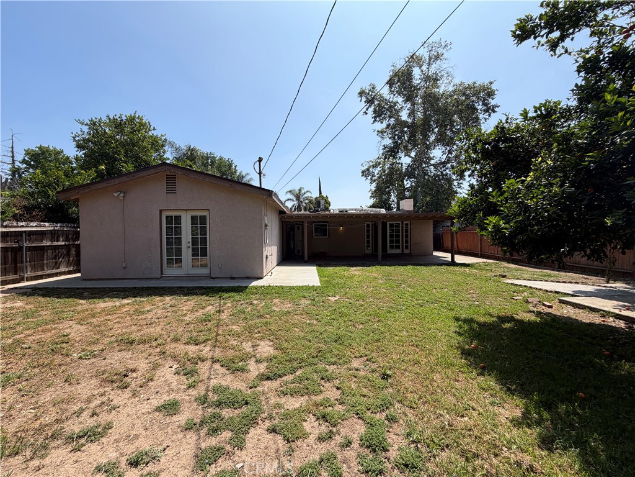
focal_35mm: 14
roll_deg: +2.1
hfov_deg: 102.1
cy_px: 238
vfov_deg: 85.7
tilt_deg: -0.9
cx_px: 318
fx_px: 257
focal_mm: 2.22
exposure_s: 1/789
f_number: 2.2
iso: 20
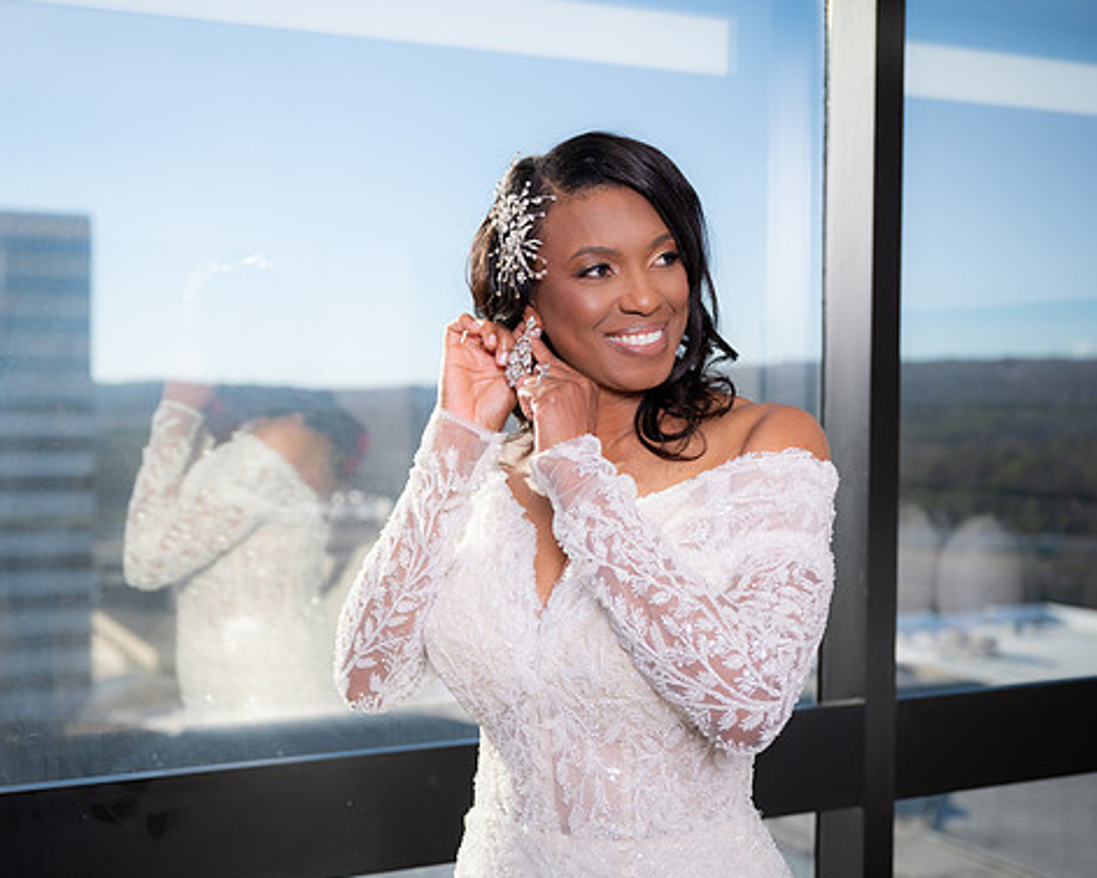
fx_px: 1461
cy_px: 447
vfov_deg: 33.4
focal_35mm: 45
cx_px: 501
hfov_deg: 41.1
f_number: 3.2
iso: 250
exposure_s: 1/250
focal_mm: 39
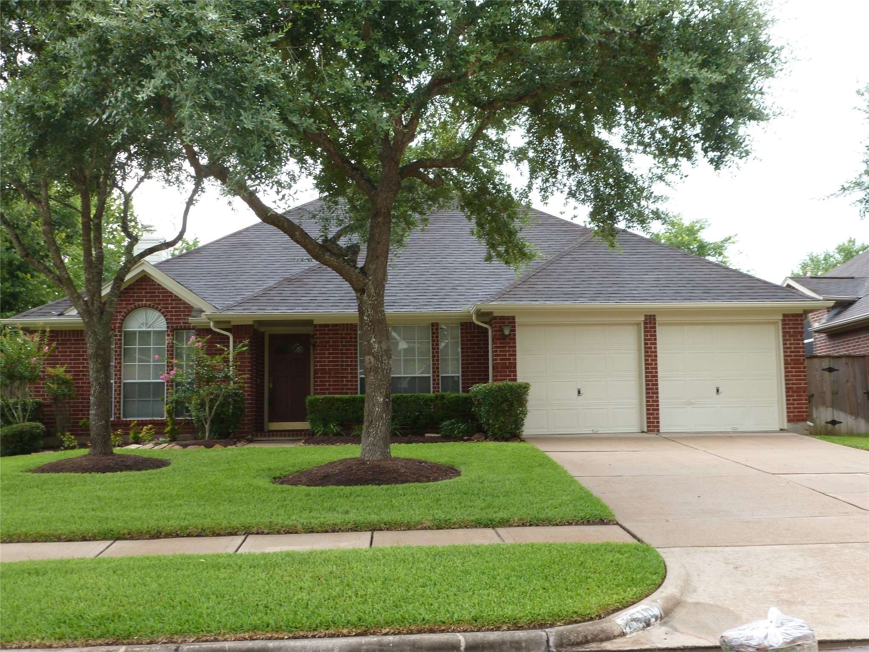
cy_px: 326
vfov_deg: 39.7
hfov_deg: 51.4
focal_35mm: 36
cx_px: 434
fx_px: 904
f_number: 3.7
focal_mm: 6.4
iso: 100
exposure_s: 1/100
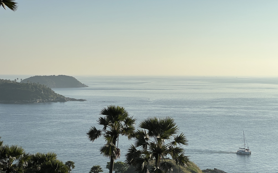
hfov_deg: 25.2
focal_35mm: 82
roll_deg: +0.2
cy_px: 103
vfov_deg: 15.9
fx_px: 621
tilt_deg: -2.7
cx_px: 139
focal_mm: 9
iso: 32
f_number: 2.8
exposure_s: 1/2016
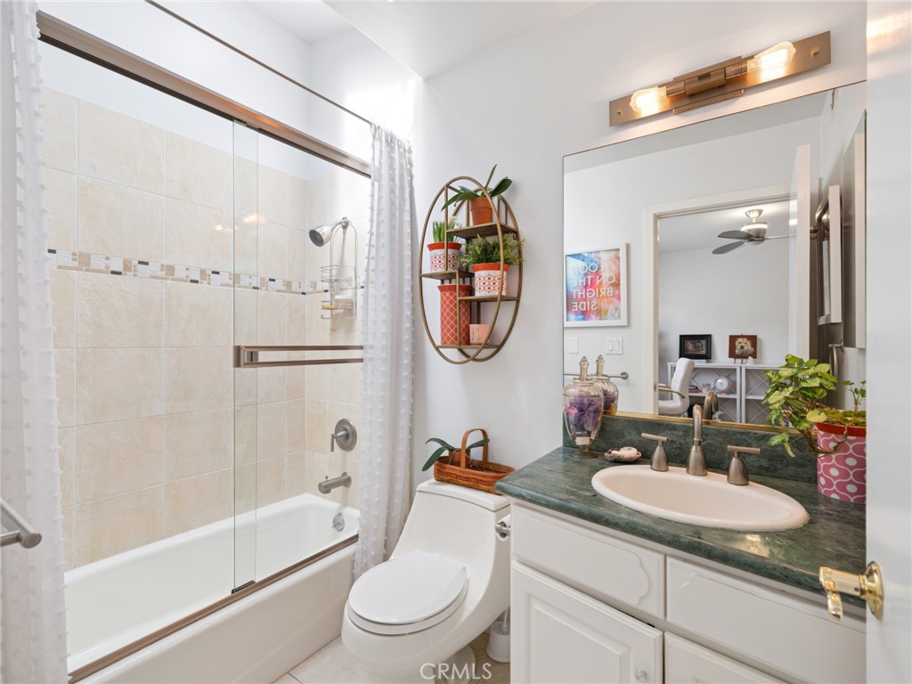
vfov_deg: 78.1
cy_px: 342
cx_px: 456
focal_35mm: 16
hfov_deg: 94.5
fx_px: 422
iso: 200
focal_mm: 20.6
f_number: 7.1
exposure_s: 1/17
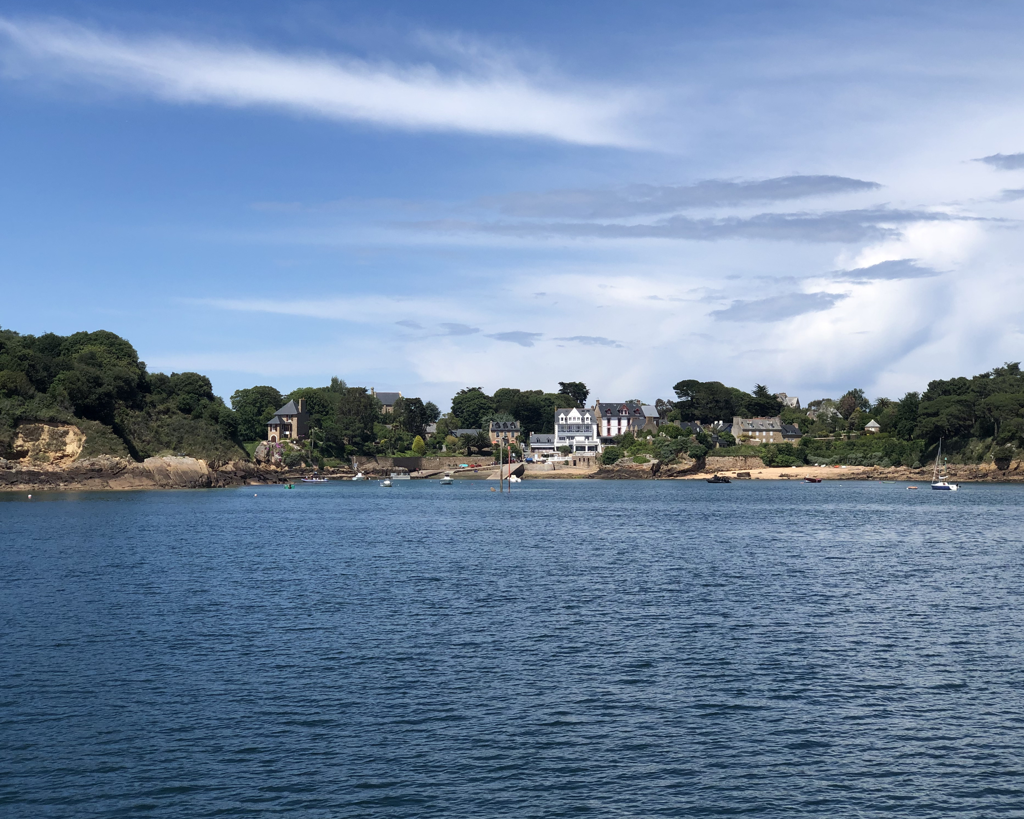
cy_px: 409
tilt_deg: +2.5
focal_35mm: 55
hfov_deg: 34.1
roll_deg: +1.2
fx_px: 1667
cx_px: 510
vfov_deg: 27.6
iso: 16
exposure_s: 1/1799
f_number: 2.4
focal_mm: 6
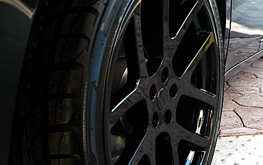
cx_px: 165
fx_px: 351
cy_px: 108
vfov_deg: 26.3
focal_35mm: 49
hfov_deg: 40.7
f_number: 2.8
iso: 200
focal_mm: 6.3
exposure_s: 1/80
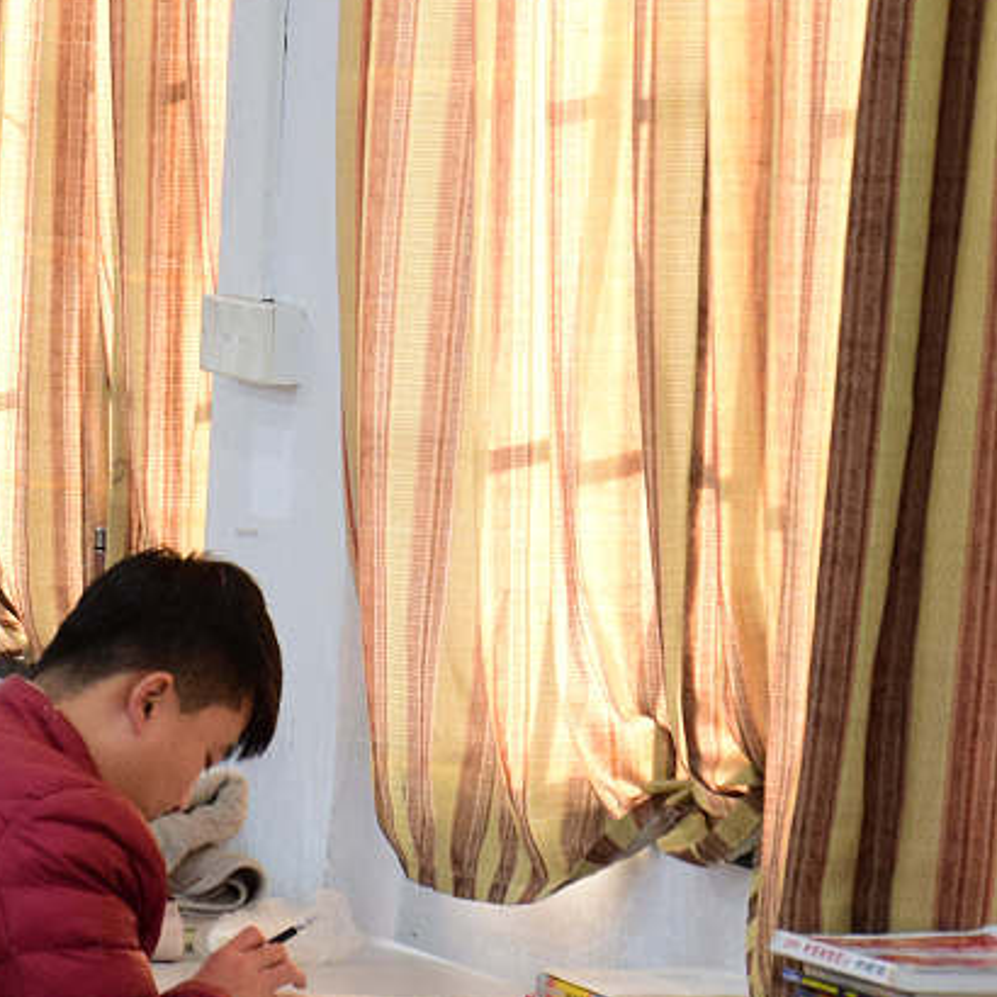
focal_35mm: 261
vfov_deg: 6.7
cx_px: -443
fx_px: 8505
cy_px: 742
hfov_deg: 6.6
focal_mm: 70
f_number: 5.6
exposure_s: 1/50
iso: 1600
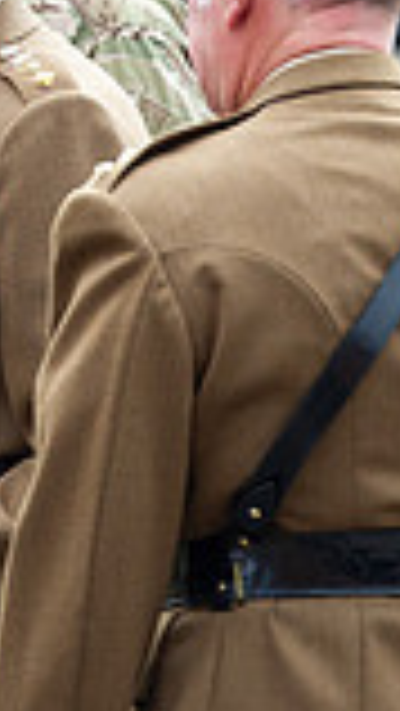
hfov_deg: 1.4
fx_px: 16199
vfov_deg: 2.5
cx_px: -142
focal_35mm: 860
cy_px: 229
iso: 1250
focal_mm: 200
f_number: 6.3
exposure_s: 1/250
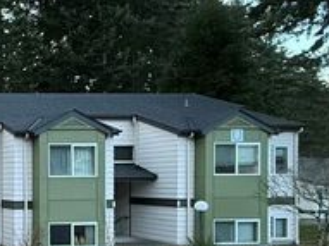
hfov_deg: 28.0
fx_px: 446
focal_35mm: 47
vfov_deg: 30.3
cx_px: -158
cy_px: 189
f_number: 2.2
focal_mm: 2.22
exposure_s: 1/60
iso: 400
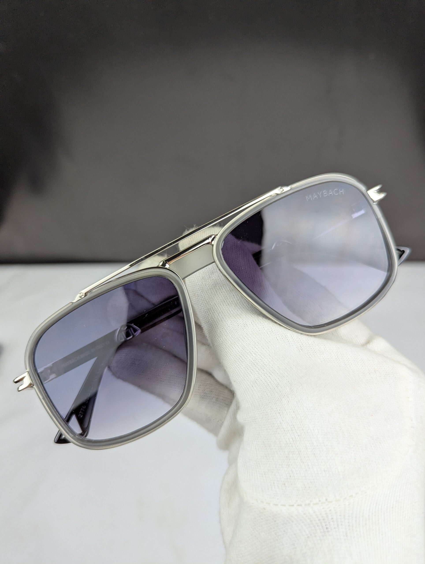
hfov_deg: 56.9
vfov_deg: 71.5
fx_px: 392
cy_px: 282
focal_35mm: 24
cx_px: 212
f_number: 1.85
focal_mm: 6.81
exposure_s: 1/207
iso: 84
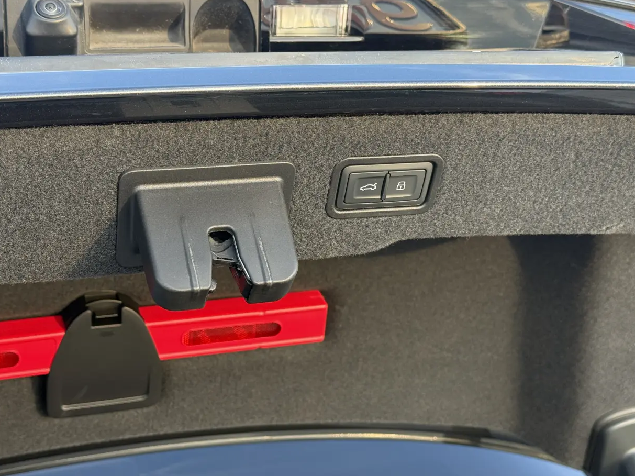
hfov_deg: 33.8
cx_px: 299
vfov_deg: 25.6
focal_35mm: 57
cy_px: 240
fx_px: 1045
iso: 64
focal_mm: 6.76
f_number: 1.78
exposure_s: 1/122
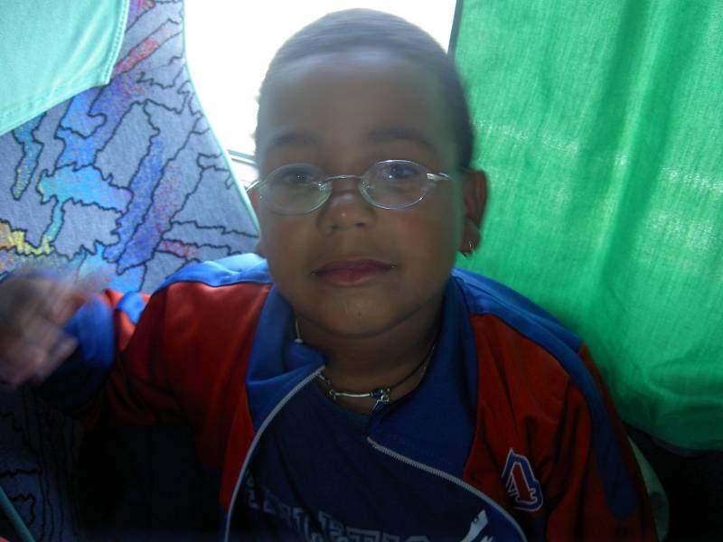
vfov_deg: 36.8
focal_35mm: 39
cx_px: 362
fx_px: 815
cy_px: 271
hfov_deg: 47.9
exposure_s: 1/30
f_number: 2.8
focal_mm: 8
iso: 100
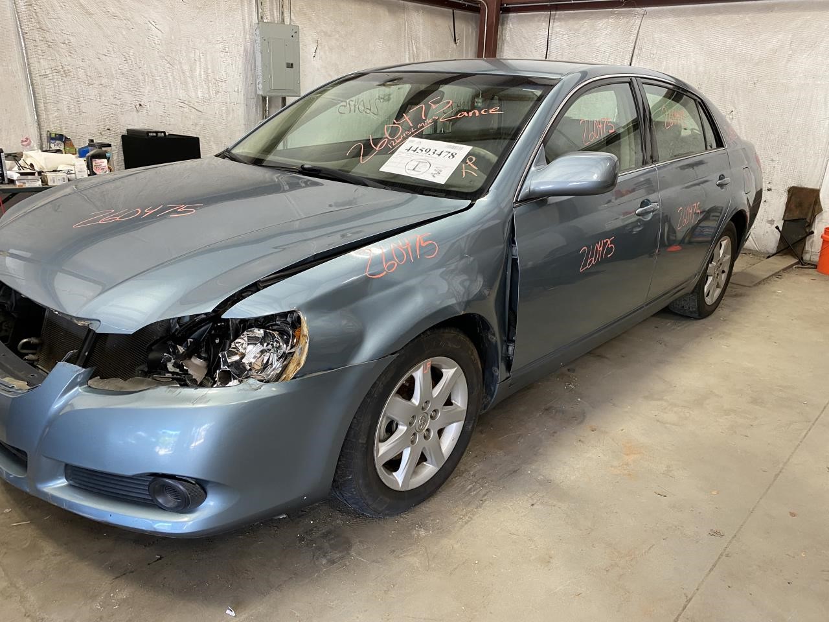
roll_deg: -2.3
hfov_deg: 67.3
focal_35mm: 26
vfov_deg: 53.1
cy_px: 311
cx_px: 414
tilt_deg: -18.0
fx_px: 623
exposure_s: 1/60
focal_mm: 4.25
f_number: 1.8
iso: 125
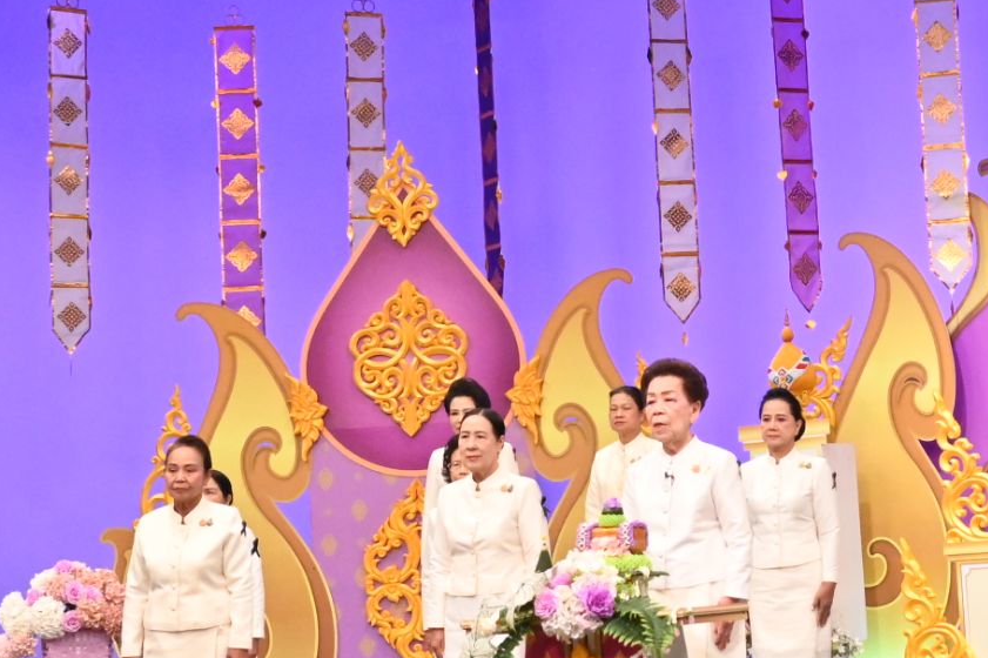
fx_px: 2935
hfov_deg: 18.7
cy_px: 254
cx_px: 936
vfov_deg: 12.8
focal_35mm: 107
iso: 3200
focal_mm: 24
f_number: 4
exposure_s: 1/1000
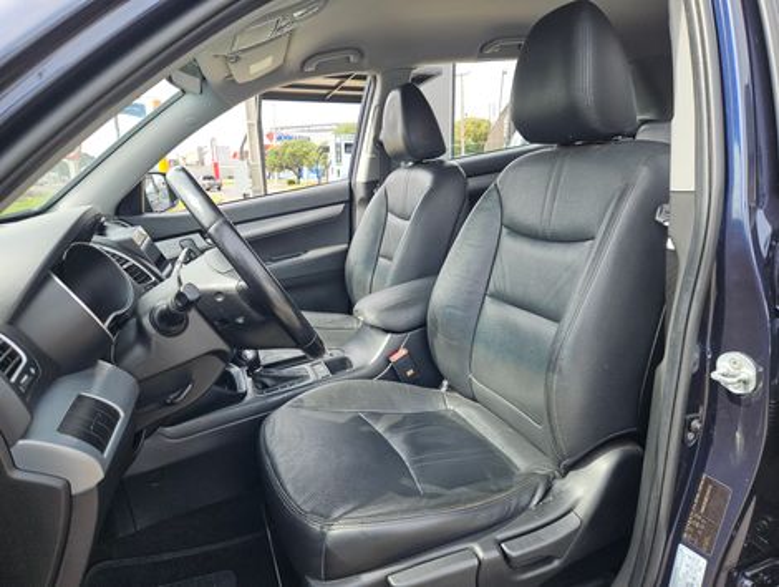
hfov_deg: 73.8
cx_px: 390
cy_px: 294
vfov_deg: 59.0
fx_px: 518
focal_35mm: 23
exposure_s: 1/264
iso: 25
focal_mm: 5.4
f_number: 1.8
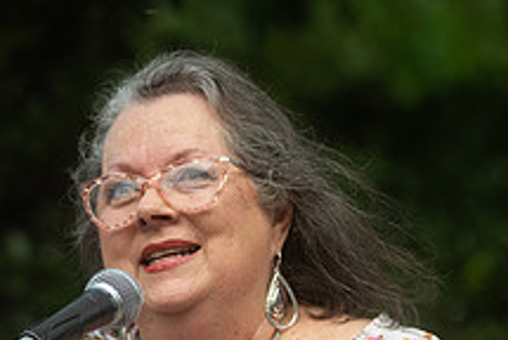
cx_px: -33
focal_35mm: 342
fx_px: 4833
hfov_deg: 6.0
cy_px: 319
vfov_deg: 4.0
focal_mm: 116
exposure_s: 1/320
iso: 250
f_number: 4.5
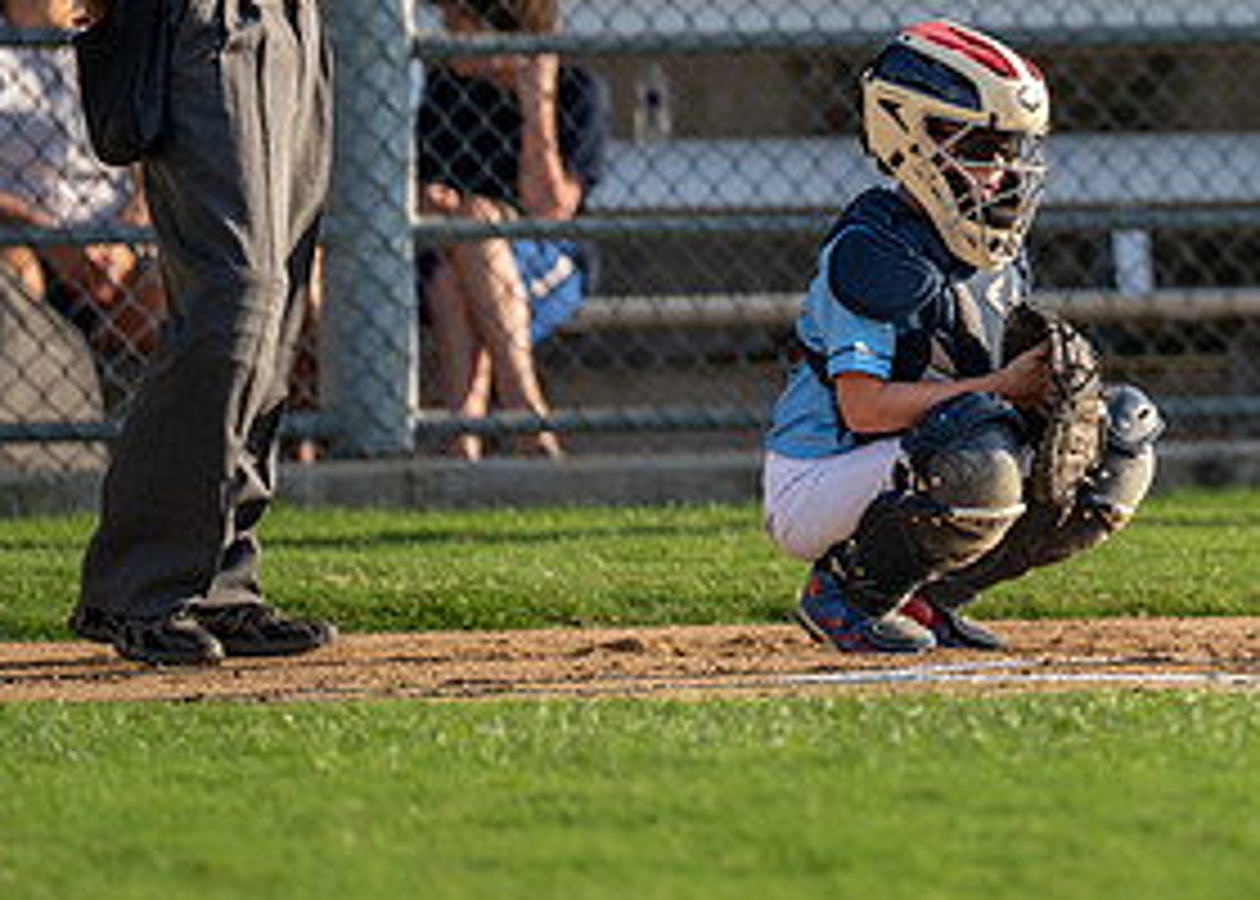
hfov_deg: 3.8
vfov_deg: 2.7
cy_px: -54
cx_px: 1464
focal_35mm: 534
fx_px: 19109
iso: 250
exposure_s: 1/2500
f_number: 2.8
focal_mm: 200
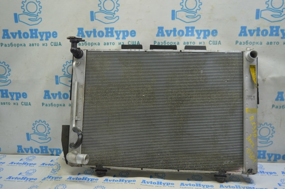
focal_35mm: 32
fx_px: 249
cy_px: 94
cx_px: 142
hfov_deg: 59.5
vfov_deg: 41.6
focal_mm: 21
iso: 400
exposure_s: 1/50
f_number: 3.8
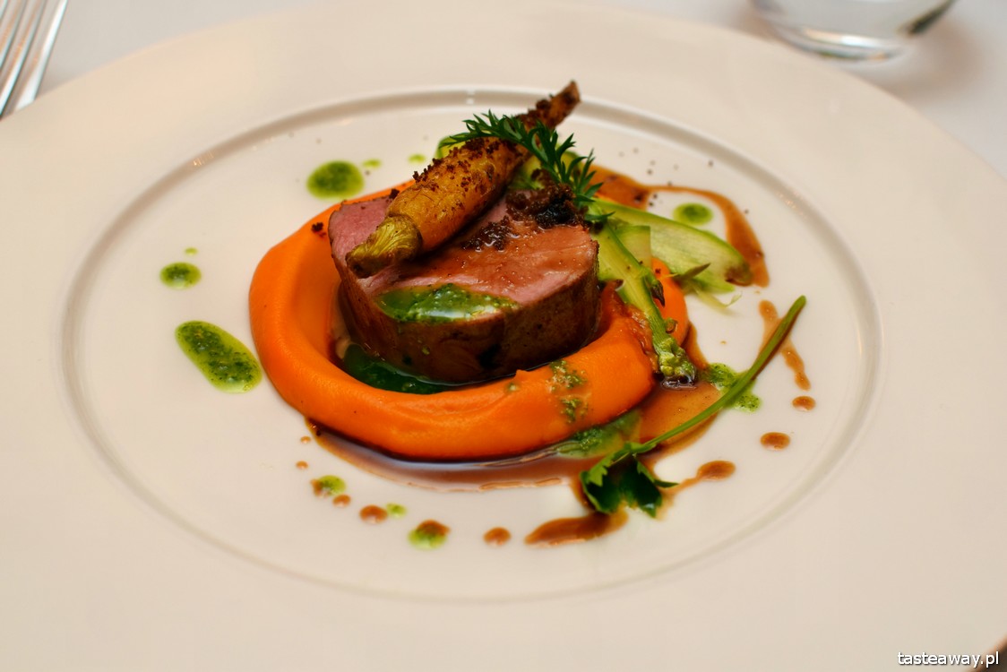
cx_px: 504
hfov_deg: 37.8
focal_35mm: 52
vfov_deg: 25.8
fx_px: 1469
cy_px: 336
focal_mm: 35
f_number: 5
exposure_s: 1/125
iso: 400
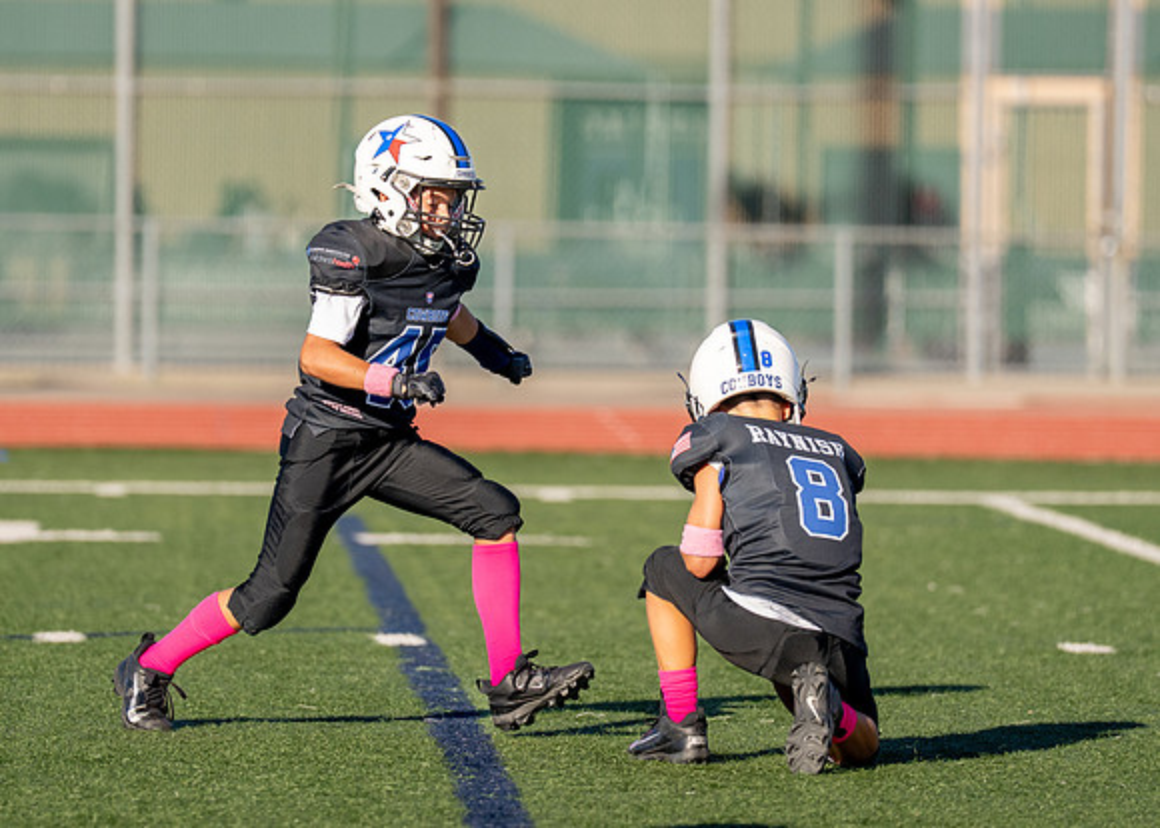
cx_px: 504
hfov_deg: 5.4
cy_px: 376
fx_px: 12280
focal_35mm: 373
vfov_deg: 3.9
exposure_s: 1/4000
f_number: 2.8
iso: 250
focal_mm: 200
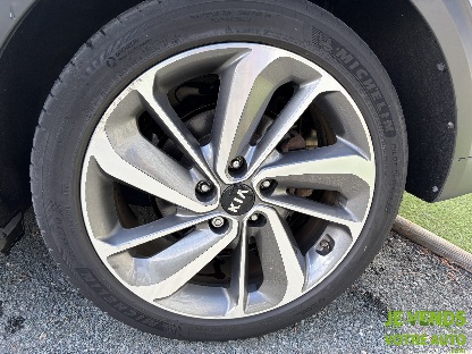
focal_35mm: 26
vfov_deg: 53.1
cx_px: 236
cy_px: 177
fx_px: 355
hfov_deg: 67.3
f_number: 1.6
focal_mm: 5.96
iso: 50
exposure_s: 1/438
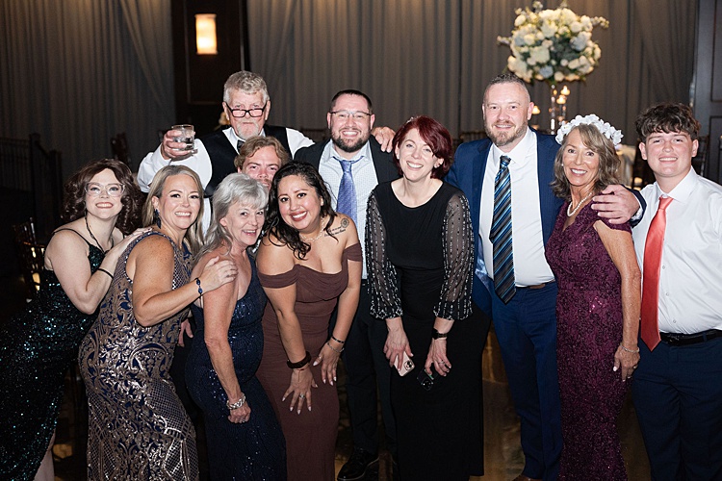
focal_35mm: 45
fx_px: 907
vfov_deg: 29.7
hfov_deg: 43.4
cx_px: 361
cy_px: 240
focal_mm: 44
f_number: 2.2
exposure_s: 1/250
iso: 1250
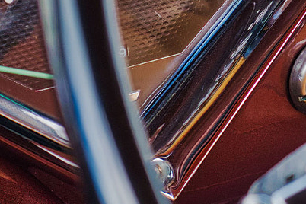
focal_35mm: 235
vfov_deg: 5.8
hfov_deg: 8.7
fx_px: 1997
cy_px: -12
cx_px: 369
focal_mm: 39
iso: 200
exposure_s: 1/80
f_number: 5
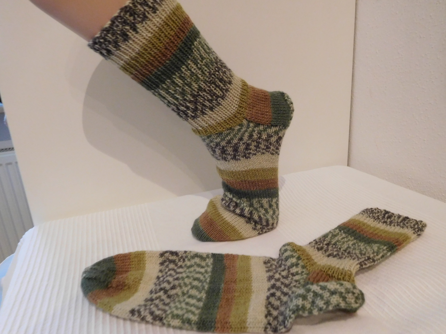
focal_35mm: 25
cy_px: 167
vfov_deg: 54.9
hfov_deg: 69.4
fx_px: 322
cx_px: 223
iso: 560
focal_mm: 4.5
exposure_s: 1/8
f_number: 3.4
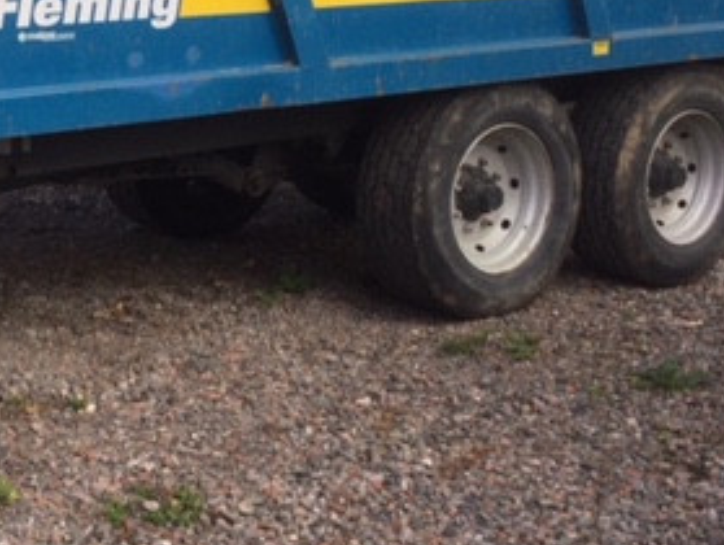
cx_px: 179
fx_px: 1487
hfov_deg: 27.0
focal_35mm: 71
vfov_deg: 20.6
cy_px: 122
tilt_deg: -11.9
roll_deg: -3.4
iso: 25
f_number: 2.4
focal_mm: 3.3
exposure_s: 1/377
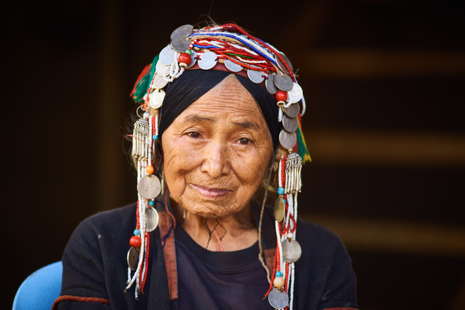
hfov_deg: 10.3
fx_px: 2584
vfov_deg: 6.9
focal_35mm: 200
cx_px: 232
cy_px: 155
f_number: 2.8
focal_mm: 200
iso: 200
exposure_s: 1/125
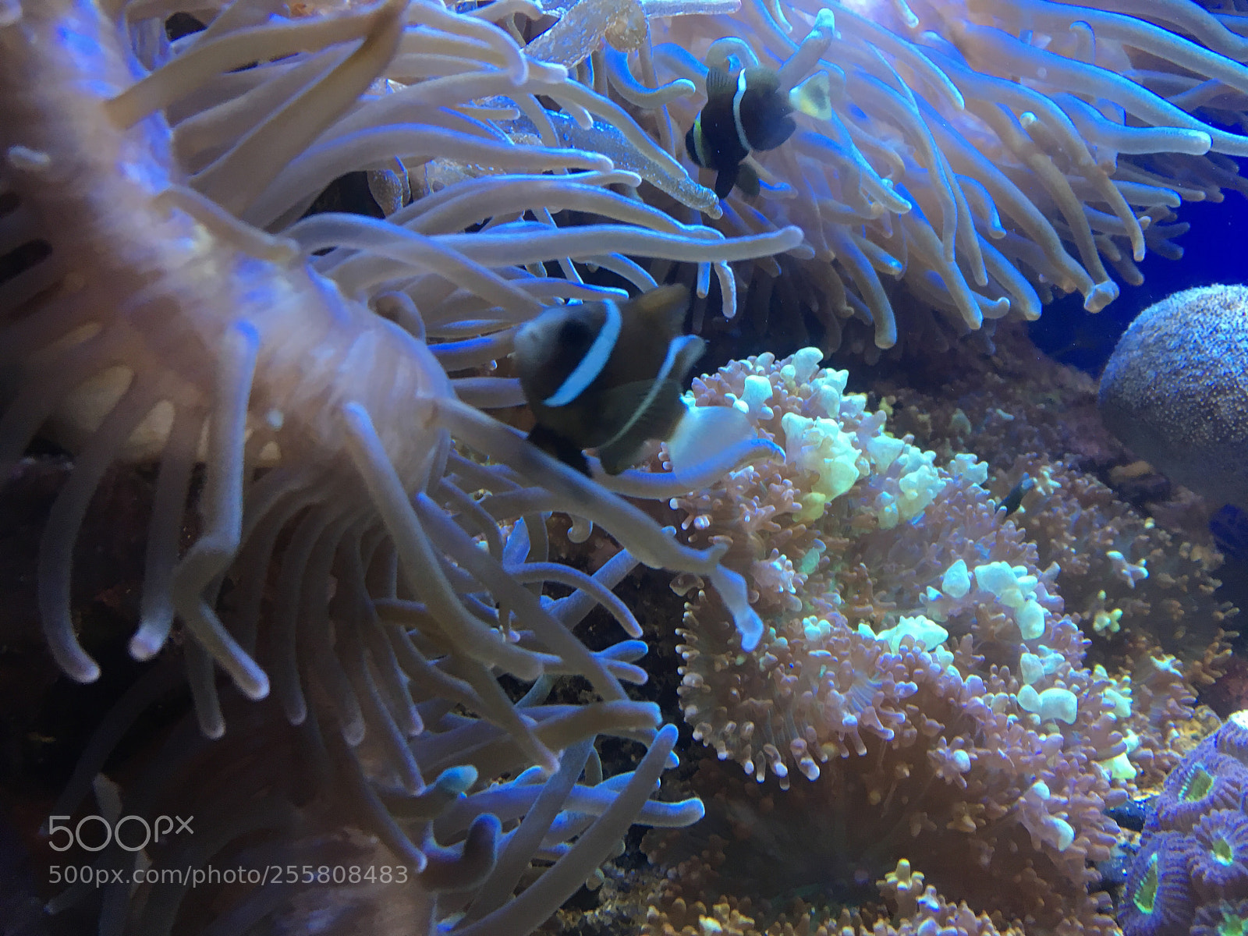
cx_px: 624
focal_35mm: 29
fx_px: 1046
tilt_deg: -11.4
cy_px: 468
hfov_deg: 61.7
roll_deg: +3.7
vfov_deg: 48.2
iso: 80
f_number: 2.2
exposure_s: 1/33
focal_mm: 4.15
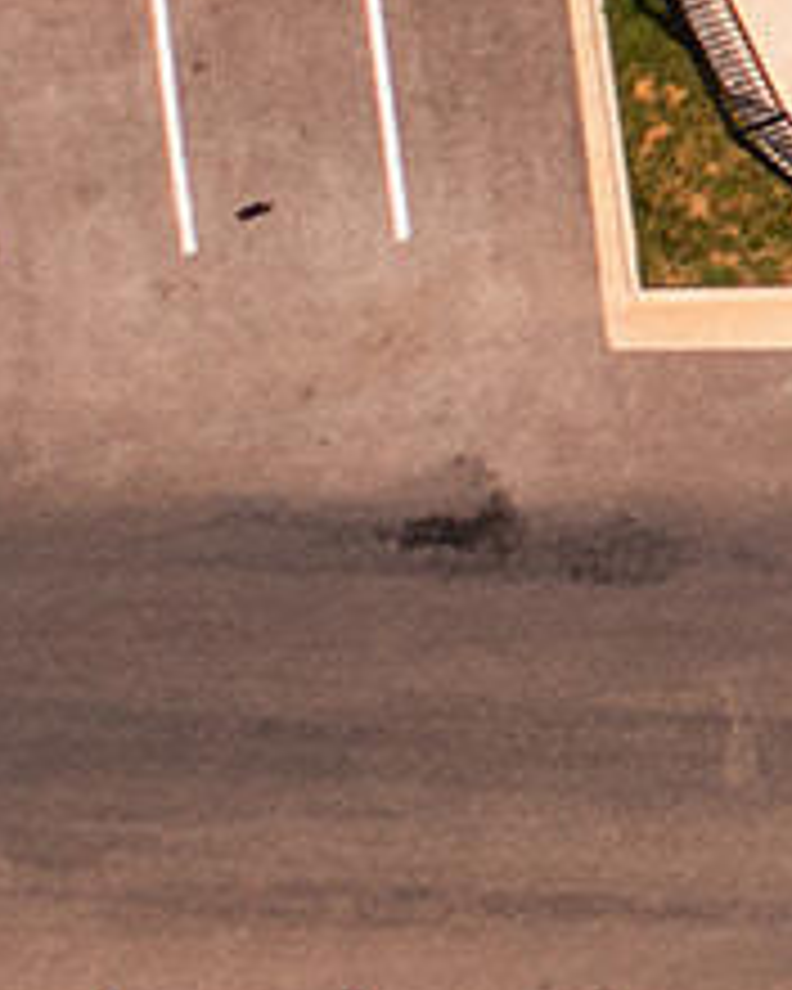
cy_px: -936
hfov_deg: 6.5
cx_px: 3222
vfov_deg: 9.5
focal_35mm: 191
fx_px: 5596
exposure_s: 1/30
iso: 100
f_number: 2.8
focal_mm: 10.26
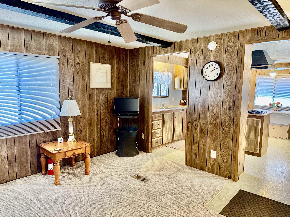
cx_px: 145
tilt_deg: -6.8
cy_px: 108
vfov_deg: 56.8
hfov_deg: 71.6
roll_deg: -1.2
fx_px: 201
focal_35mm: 24
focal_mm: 6.76
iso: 640
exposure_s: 1/40
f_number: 1.78
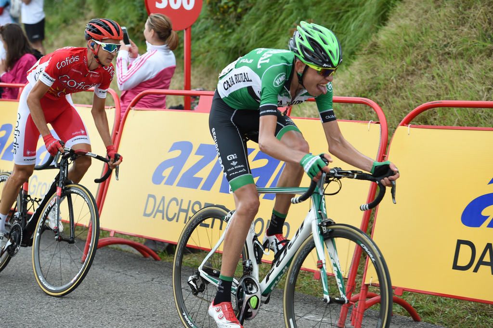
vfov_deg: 12.4
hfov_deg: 18.6
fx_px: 1505
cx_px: 246
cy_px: 164
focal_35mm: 110
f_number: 4.5
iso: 1000
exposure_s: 1/800
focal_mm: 110
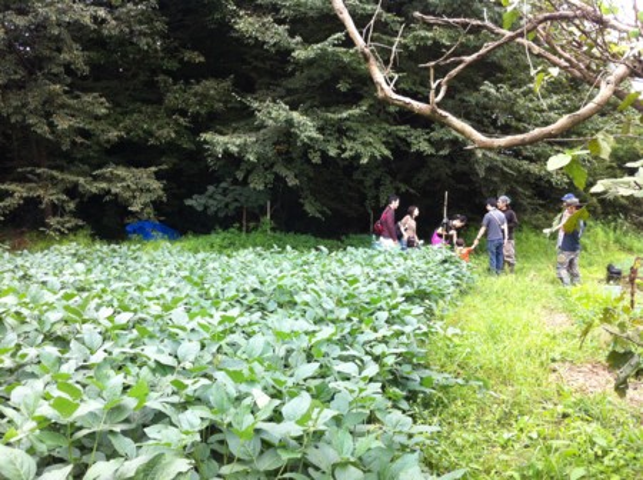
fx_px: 649
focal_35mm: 35
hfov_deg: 52.7
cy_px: 240
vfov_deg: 40.6
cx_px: 322
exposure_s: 1/135
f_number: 2.8
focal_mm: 3.85
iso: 80
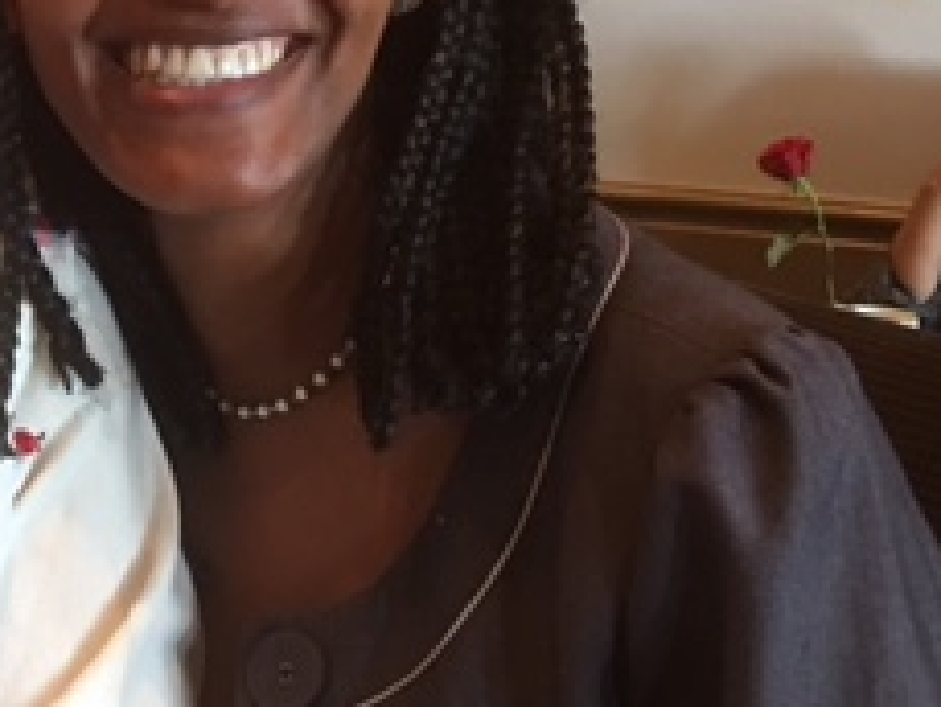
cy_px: 115
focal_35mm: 81
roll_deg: +0.1
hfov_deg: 22.6
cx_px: -119
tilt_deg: -7.7
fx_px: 2203
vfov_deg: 18.0
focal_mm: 4.15
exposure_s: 1/10
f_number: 2.2
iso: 80
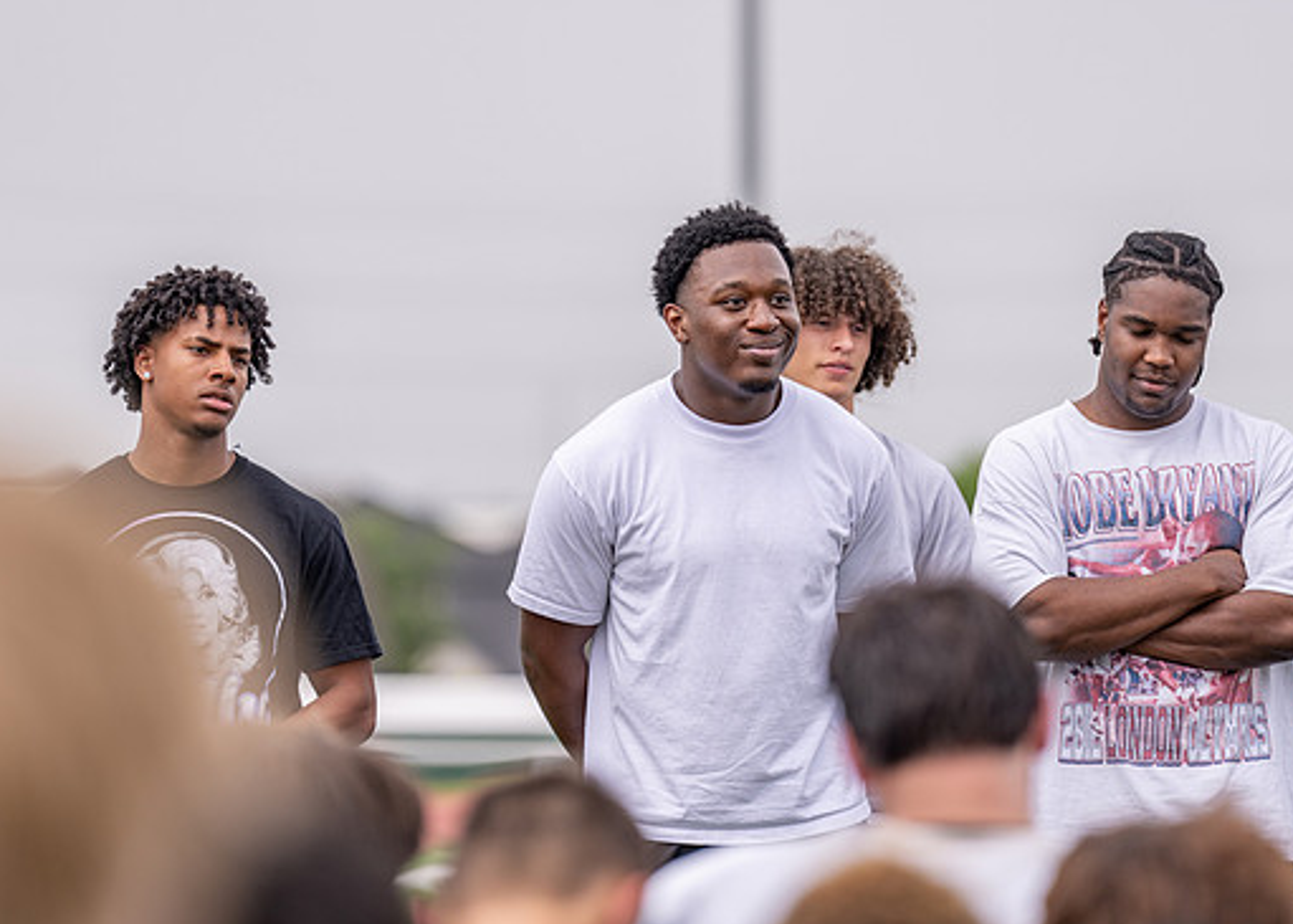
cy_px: 440
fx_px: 8740
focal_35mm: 238
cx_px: 668
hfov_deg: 8.5
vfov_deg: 6.0
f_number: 2.8
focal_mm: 200
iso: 100
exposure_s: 1/1000
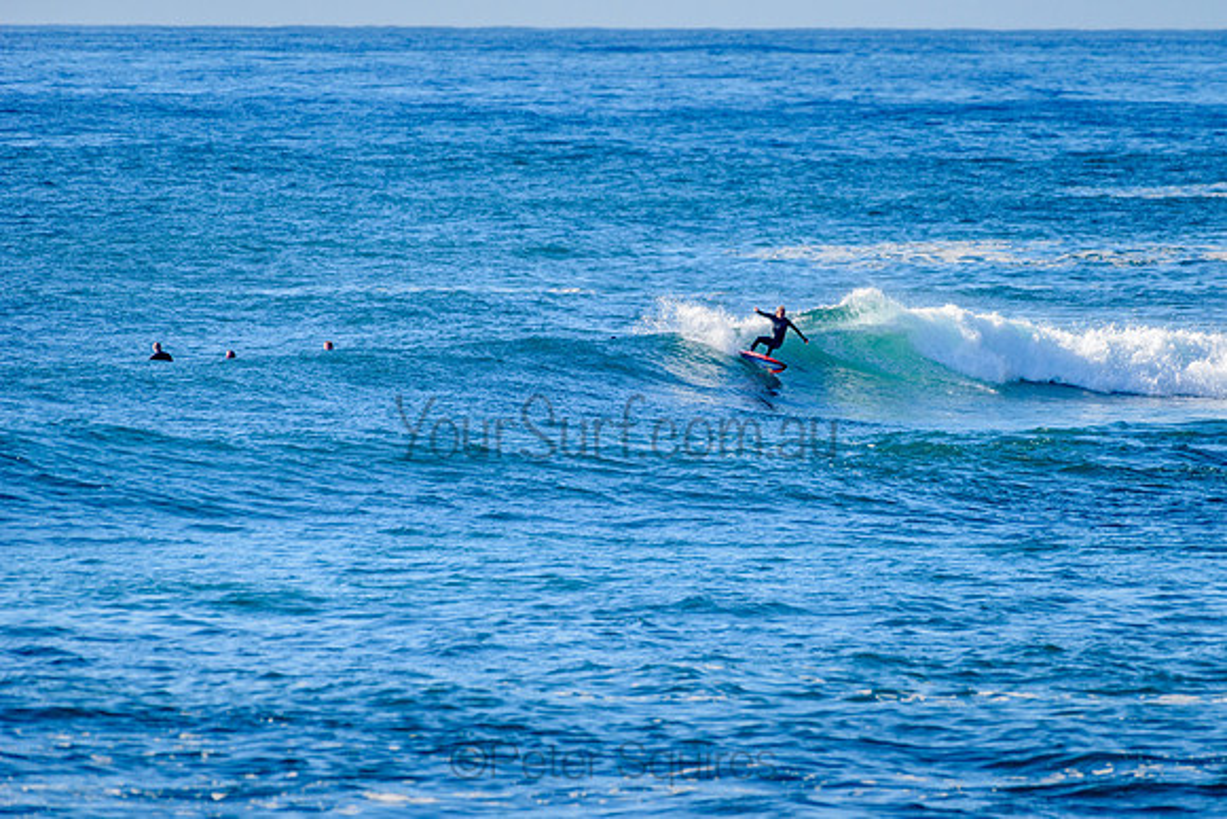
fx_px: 20904
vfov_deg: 2.2
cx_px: 752
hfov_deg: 3.4
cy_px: 349
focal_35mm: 613
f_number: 5.6
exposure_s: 1/2000
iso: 280
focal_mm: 500
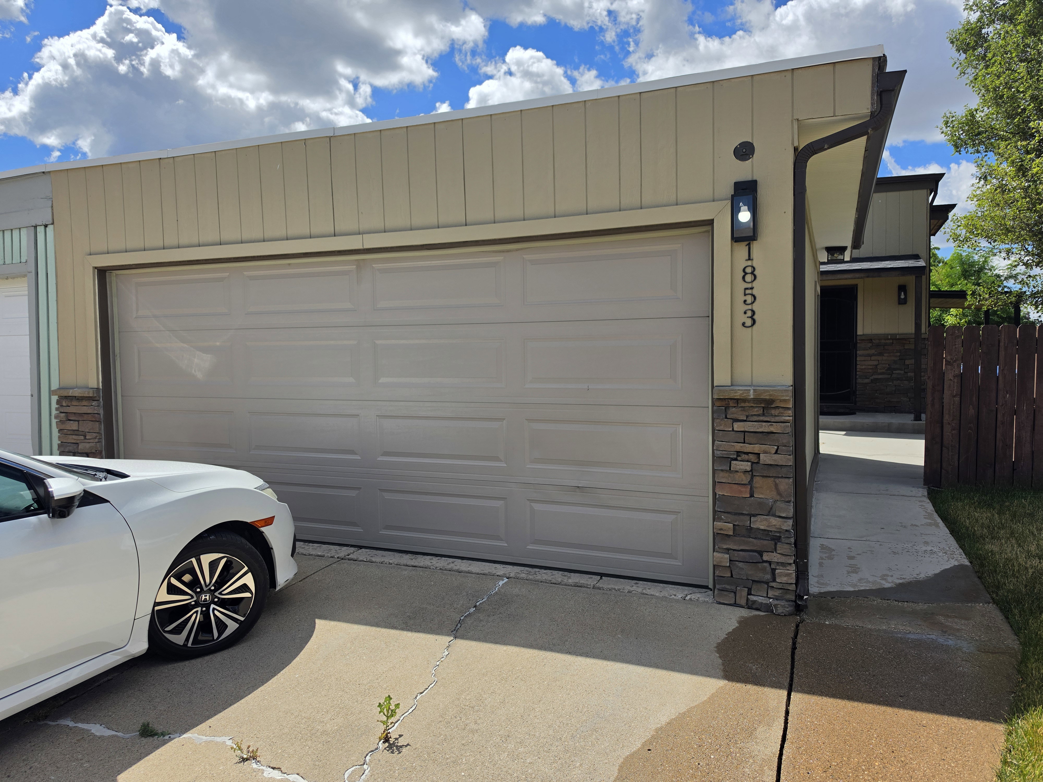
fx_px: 693
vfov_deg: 58.9
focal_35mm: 23
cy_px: 391
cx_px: 522
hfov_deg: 73.9
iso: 50
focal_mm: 6.5
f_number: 1.4
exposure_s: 1/7939
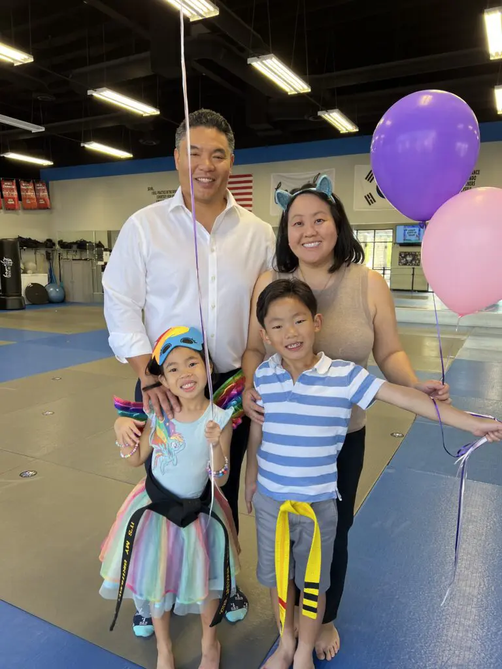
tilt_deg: -8.7
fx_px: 503
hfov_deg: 53.1
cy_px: 334
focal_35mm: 26
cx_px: 251
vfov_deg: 67.3
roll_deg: +0.7
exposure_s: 1/120
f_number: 1.5
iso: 40
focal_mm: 5.7
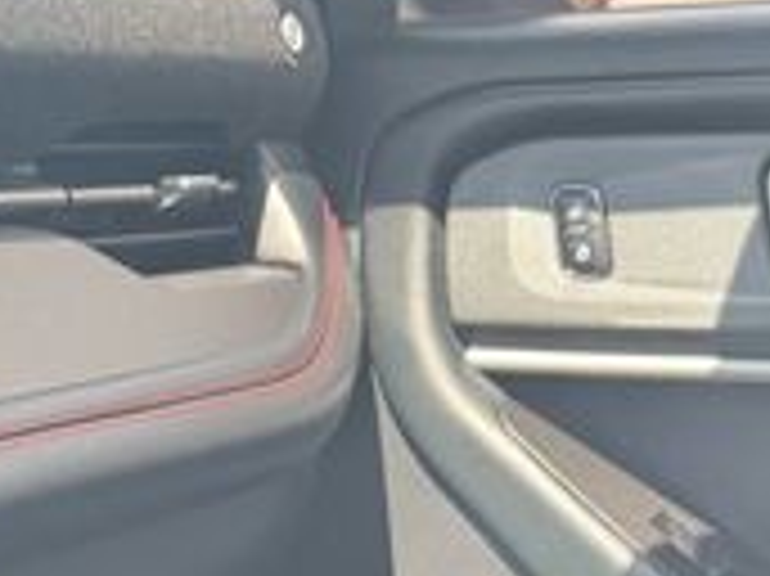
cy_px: 796
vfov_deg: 15.4
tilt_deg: -22.2
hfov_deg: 21.7
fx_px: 2001
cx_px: 230
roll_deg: -0.1
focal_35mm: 90
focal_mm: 6.76
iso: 64
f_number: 1.78
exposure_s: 1/159
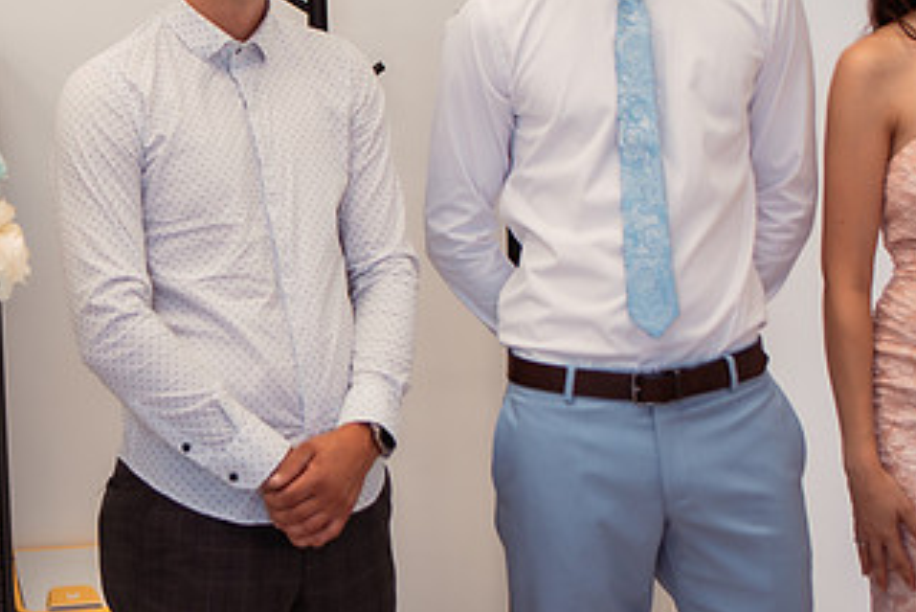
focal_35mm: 80
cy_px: 135
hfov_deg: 25.1
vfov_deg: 17.0
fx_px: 2036
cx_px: 251
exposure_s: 1/400
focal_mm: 35
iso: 400
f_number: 2.5
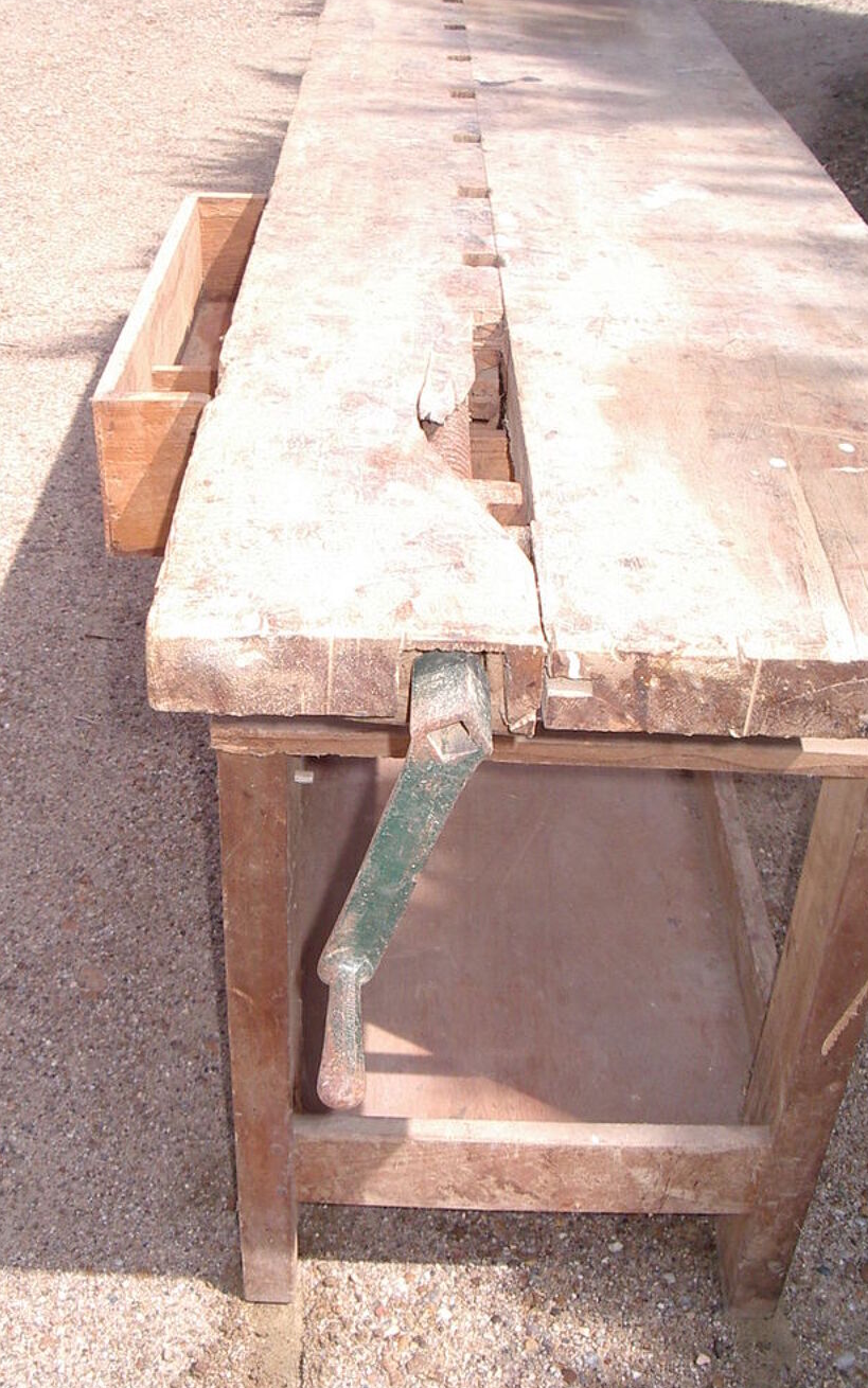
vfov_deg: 48.2
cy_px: 692
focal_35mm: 41
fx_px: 1551
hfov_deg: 31.2
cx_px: 376
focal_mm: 5.8
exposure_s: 1/500
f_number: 4.8
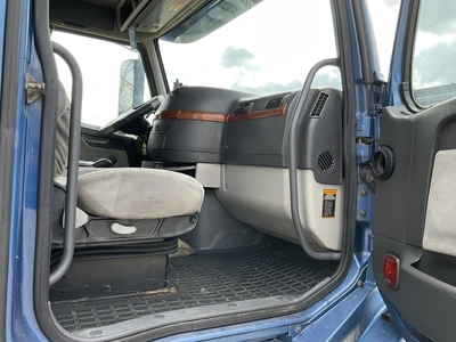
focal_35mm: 29
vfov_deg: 48.2
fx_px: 382
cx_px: 228
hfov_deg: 61.7
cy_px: 171
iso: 25
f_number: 1.8
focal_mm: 3
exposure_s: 1/238
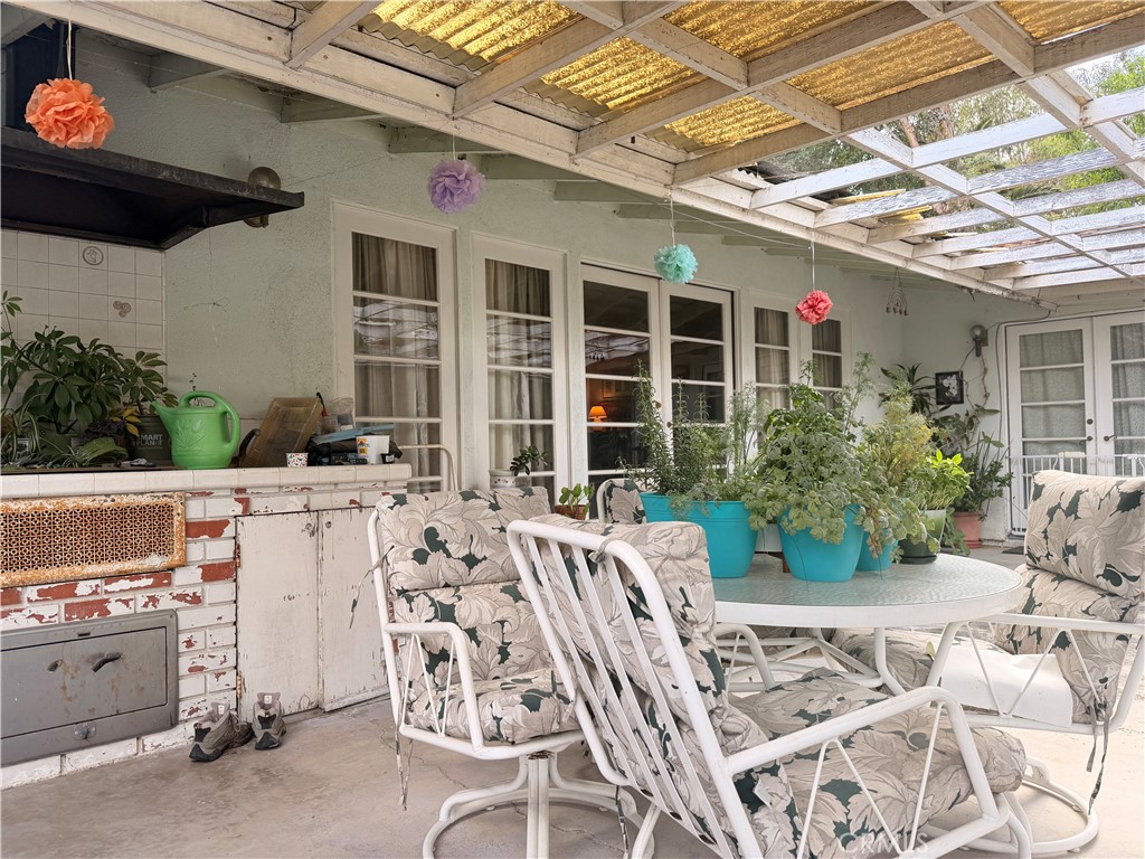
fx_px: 794
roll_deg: +2.4
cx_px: 572
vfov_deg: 56.8
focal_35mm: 24
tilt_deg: +1.8
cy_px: 430
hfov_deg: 71.6
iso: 80
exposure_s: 1/363
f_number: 1.78
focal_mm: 6.76
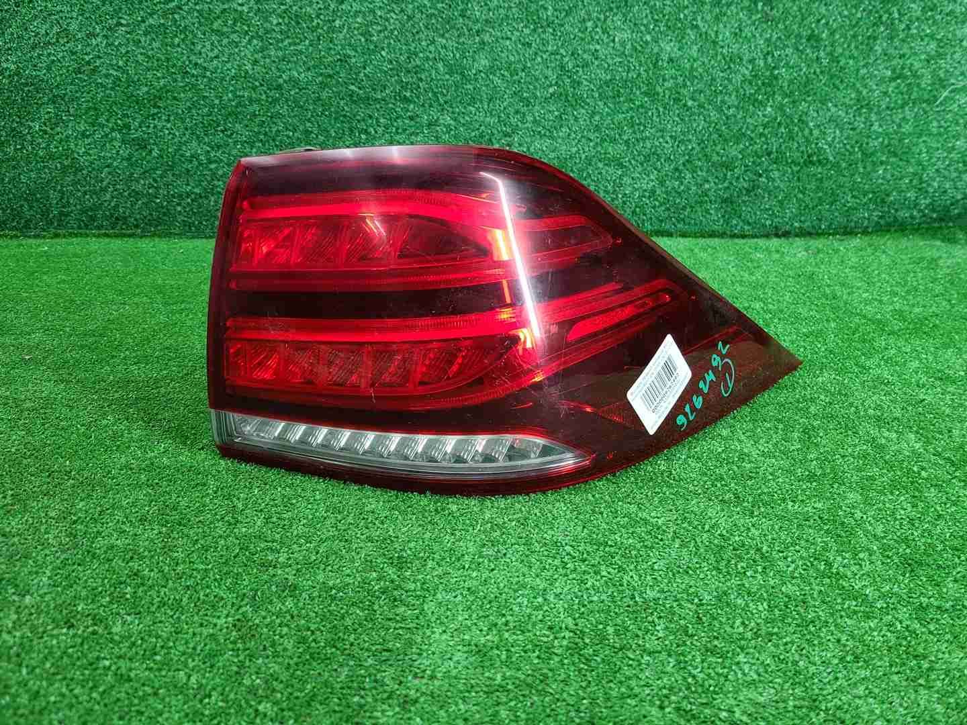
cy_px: 362
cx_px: 484
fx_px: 726
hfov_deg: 67.3
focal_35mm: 26
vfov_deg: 53.1
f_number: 1.8
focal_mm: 5.4
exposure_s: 1/50
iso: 213
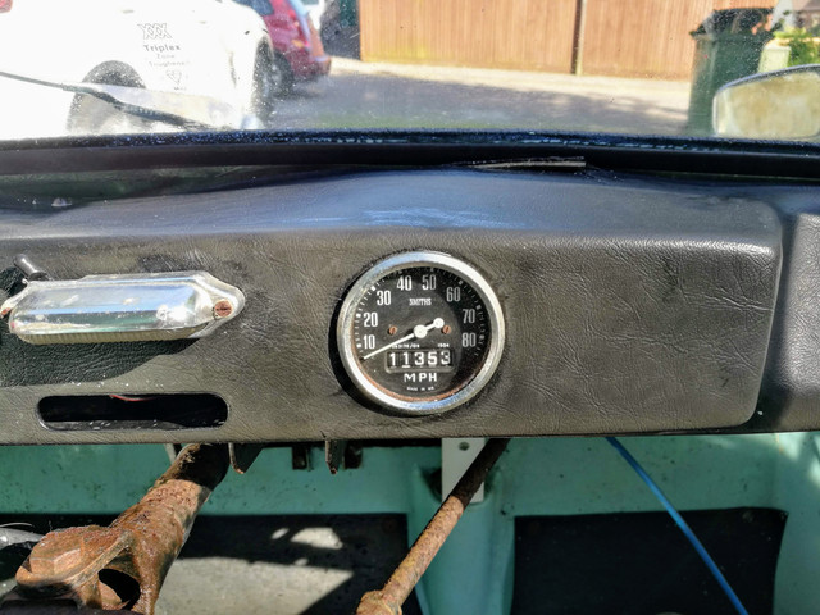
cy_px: 308
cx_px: 410
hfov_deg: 65.3
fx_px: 640
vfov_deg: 51.4
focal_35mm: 27
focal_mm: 4.5
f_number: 2.2
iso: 50
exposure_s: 1/100
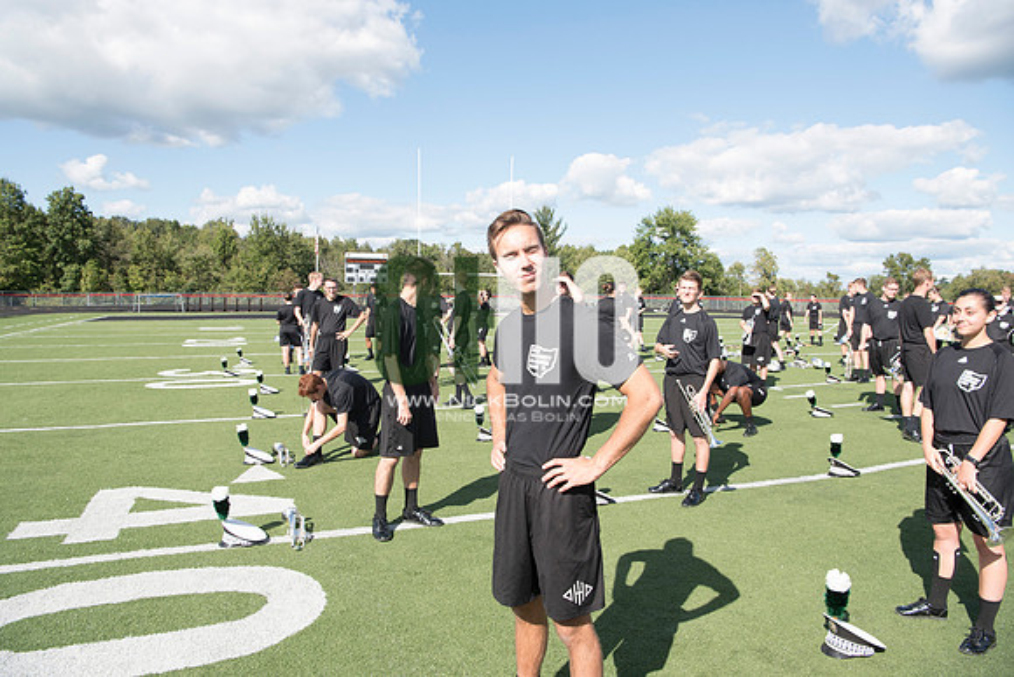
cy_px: 338
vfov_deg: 53.2
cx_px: 507
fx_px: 676
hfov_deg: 73.7
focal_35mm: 24
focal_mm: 24
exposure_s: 1/640
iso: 400
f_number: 8
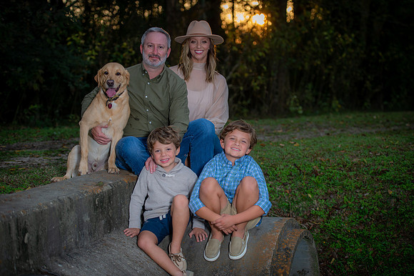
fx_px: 805
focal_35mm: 70
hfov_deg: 28.9
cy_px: 138
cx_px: 207
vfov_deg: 19.4
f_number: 2.8
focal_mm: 70
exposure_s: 1/125
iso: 100
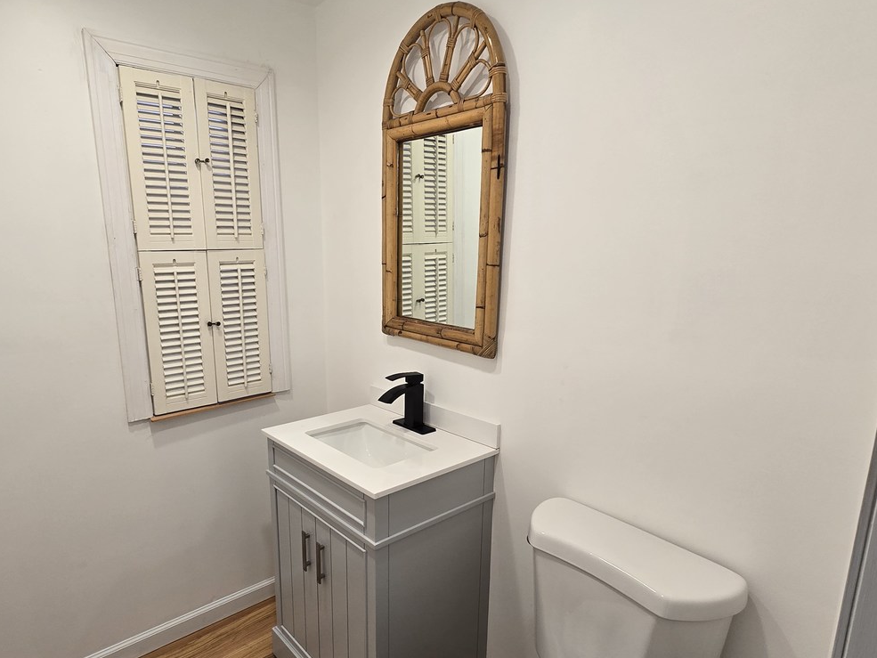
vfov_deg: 68.6
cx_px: 365
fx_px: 481
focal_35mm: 19
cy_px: 355
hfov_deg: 83.9
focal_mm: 2.2
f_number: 2.2
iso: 64
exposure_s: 1/60
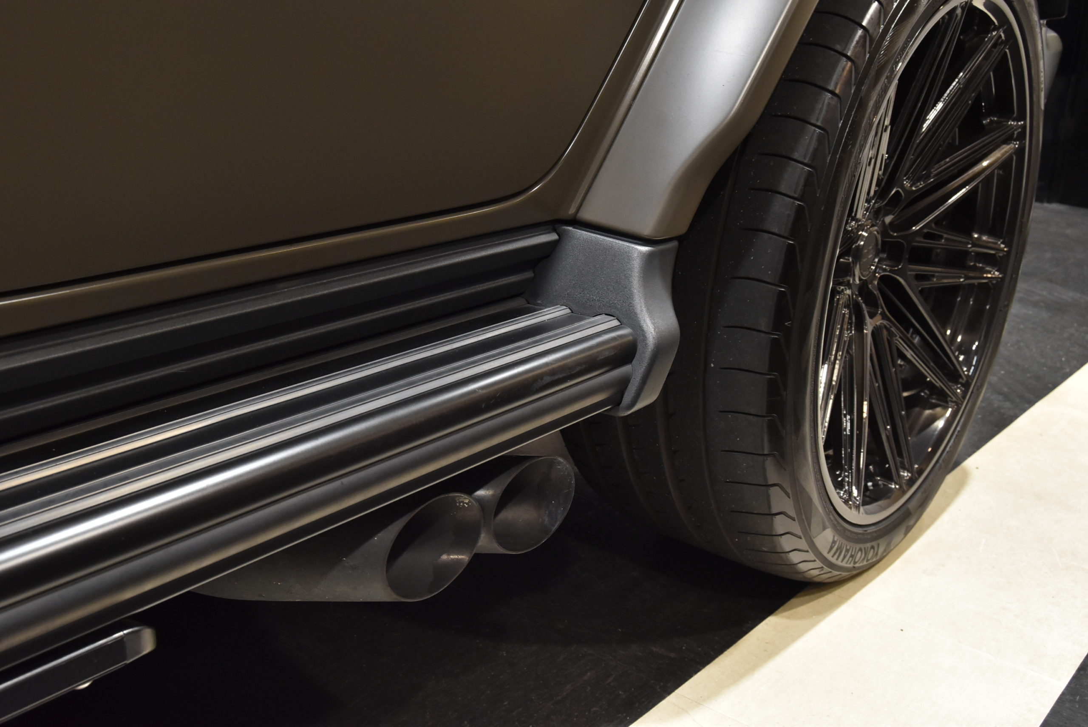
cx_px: 544
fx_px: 1179
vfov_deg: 34.3
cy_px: 364
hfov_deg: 49.5
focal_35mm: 39
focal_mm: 26
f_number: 8
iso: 1400
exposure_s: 1/40
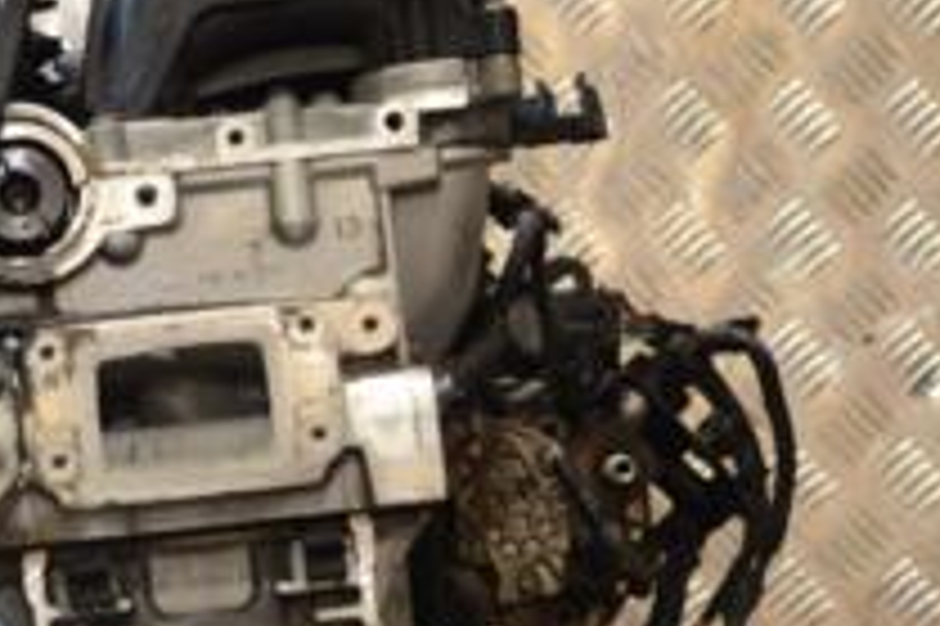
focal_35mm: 138
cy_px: 793
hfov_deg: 14.8
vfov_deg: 9.8
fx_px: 3600
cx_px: 252
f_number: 4.8
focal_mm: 32
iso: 720
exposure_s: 1/30
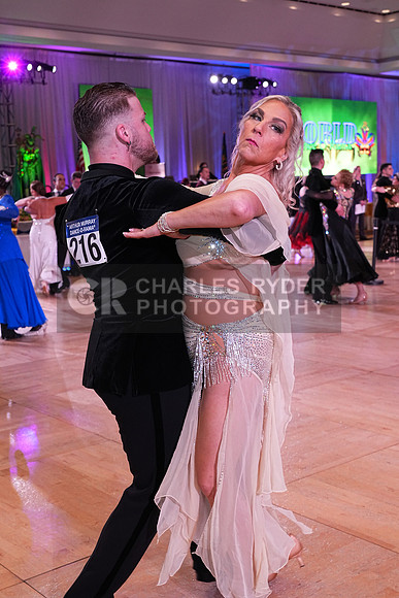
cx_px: 200
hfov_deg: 29.3
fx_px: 764
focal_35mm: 46
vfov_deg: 42.7
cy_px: 299
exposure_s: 1/250
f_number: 7.1
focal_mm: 46
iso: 2500
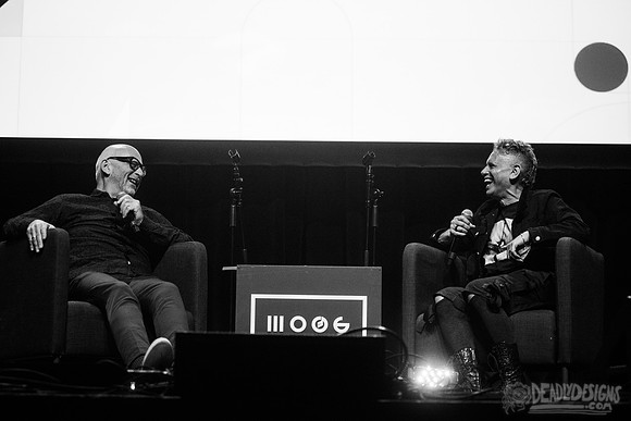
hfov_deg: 23.9
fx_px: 1492
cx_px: 316
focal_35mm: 85
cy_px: 197
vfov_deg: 16.1
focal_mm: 80
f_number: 3.2
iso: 3200
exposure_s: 1/500
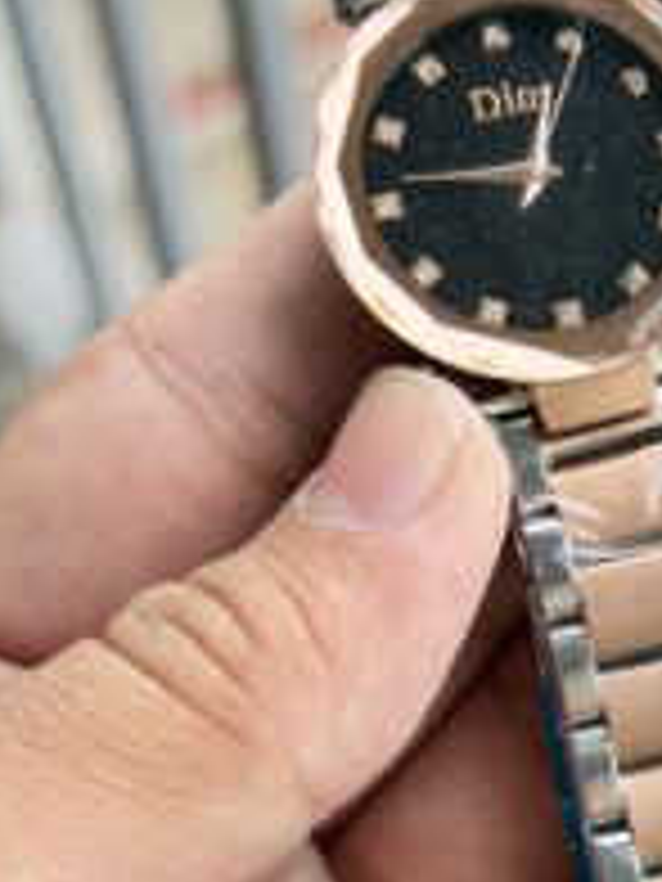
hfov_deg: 14.9
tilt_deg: -61.2
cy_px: 639
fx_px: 2499
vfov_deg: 19.9
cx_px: 590
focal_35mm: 98
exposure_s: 1/60
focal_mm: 6.76
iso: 200
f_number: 1.78
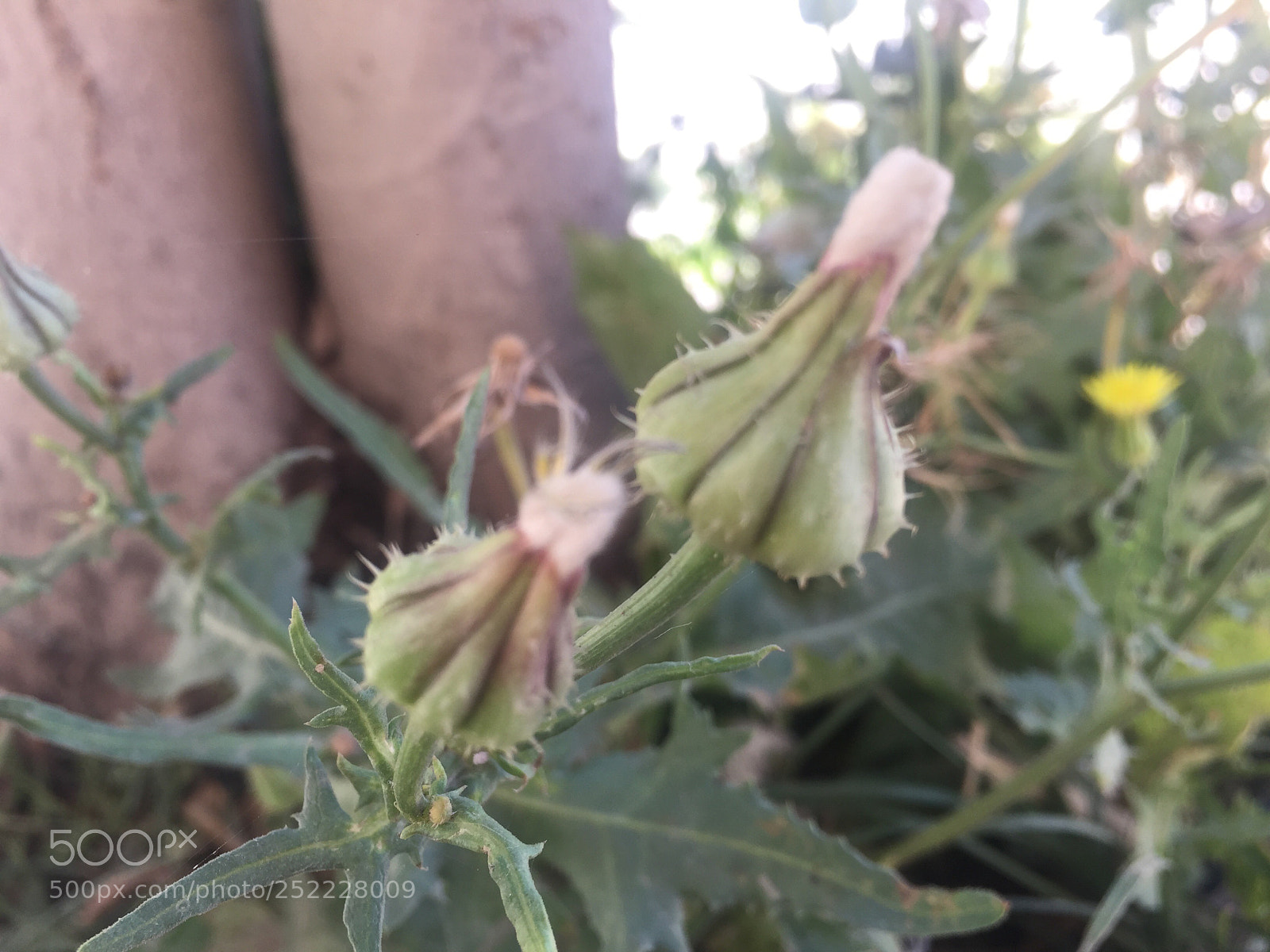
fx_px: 1064
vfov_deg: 48.2
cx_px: 635
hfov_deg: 61.7
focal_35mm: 29
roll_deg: -0.8
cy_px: 476
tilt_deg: -28.8
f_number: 2.2
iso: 32
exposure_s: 1/153
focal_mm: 4.15
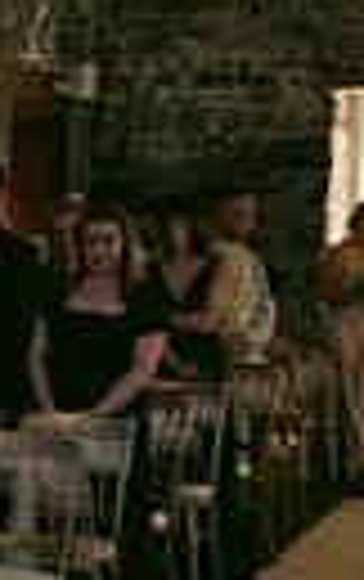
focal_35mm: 110
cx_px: -656
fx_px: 1740
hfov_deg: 9.7
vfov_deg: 18.8
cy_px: 452
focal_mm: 24
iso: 1250
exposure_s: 1/160
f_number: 3.5
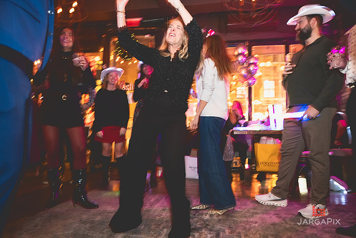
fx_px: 239
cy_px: 119
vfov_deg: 52.8
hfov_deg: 73.2
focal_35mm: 24
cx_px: 178
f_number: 2.8
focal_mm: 24
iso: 3200
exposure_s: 1/15
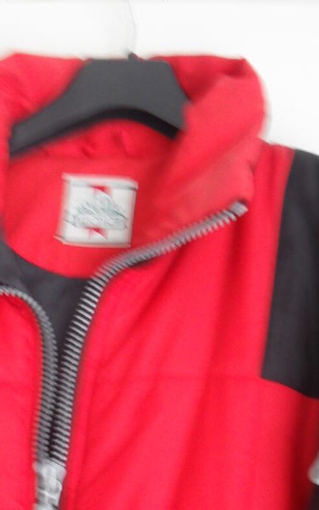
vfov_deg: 31.7
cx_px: 231
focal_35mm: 63
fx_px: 876
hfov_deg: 20.5
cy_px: 402
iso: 200
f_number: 3.2
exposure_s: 1/15
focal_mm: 6.3
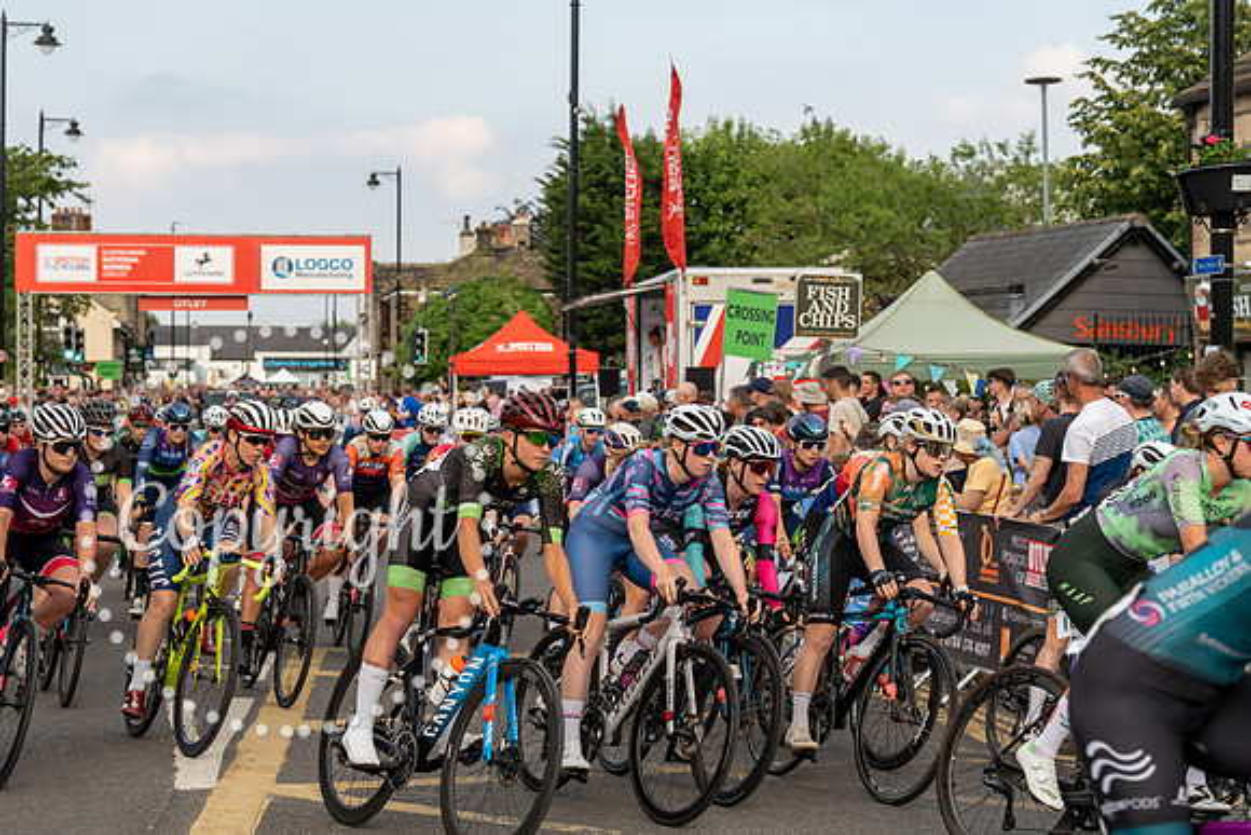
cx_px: 626
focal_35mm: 70
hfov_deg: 28.8
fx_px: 2433
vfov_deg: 19.5
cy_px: 418
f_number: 5
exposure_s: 1/1250
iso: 500
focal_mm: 70
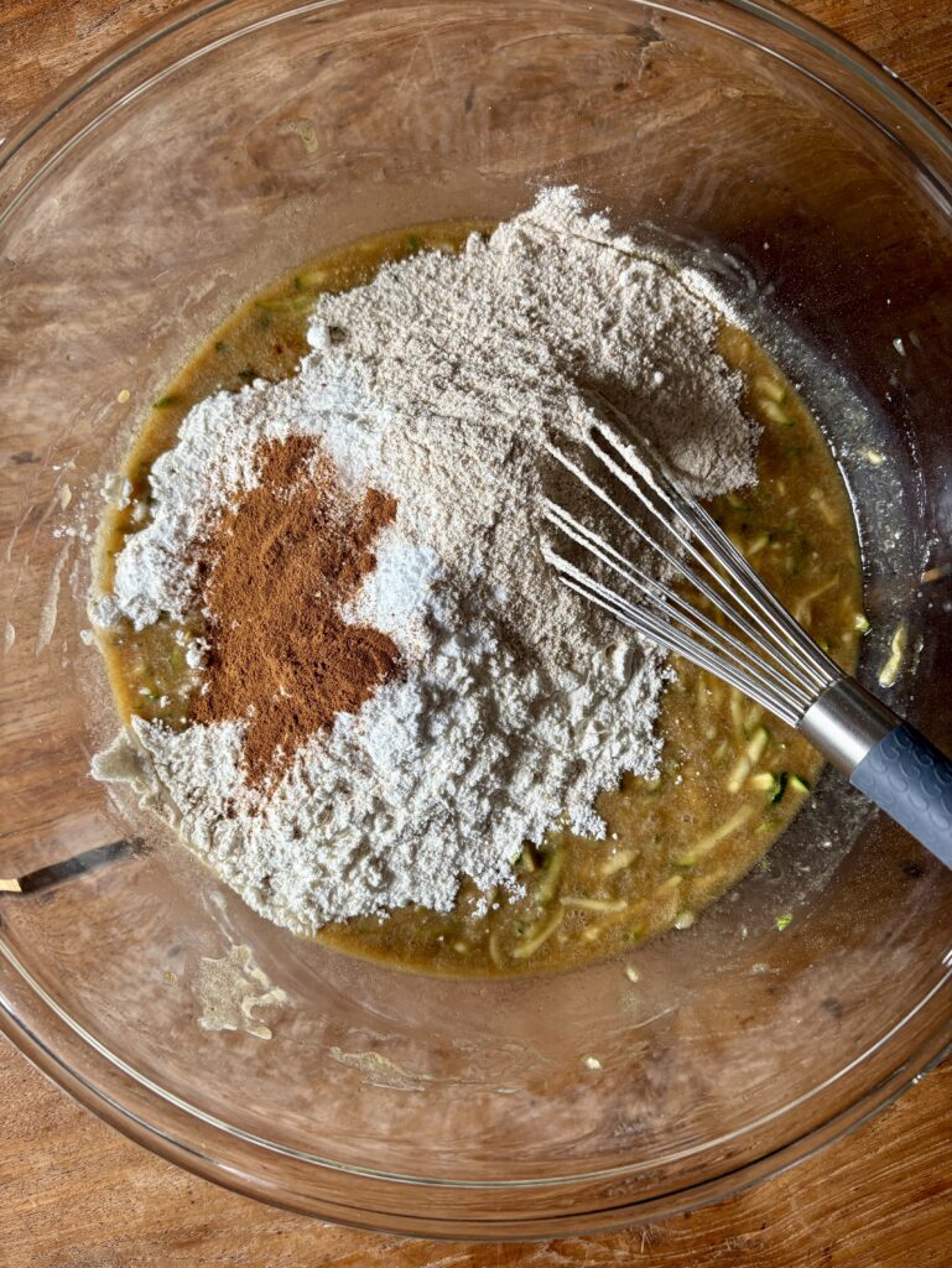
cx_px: 476
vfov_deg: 67.3
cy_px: 634
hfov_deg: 53.1
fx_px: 953
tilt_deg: -87.0
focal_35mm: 26
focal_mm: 5.96
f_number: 1.6
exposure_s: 1/122
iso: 125
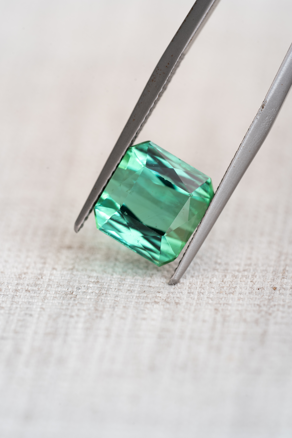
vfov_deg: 22.6
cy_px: 219
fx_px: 1095
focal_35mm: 90
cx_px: 146
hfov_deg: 15.2
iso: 100
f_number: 8
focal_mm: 90
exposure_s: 1/6
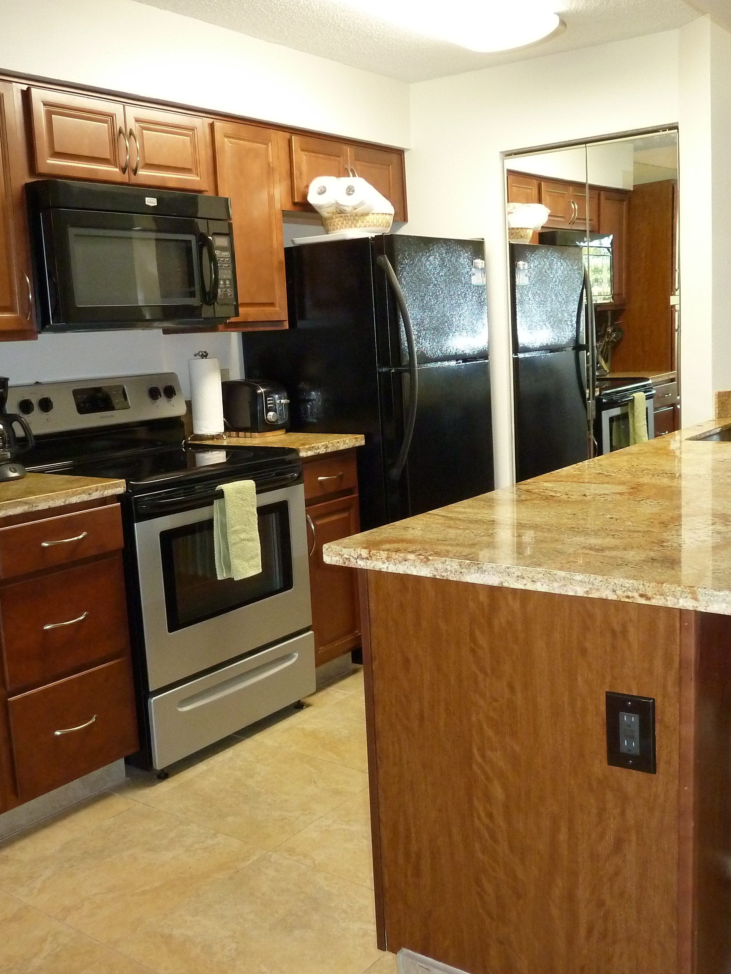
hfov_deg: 41.8
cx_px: 368
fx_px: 957
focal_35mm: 34
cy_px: 483
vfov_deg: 54.0
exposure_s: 1/30
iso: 320
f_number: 3.3
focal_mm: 4.1
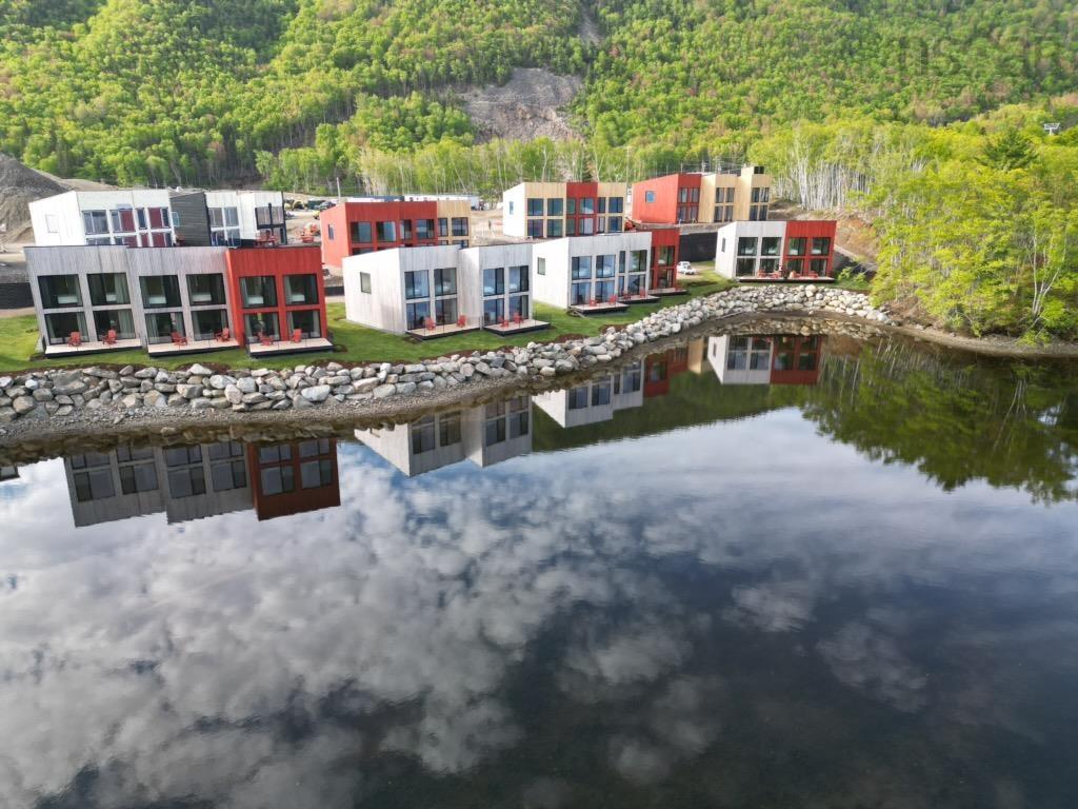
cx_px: 539
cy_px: 404
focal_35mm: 24
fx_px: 747
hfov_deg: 71.6
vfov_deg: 56.8
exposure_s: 1/640
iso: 110
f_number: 1.7
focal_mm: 6.72
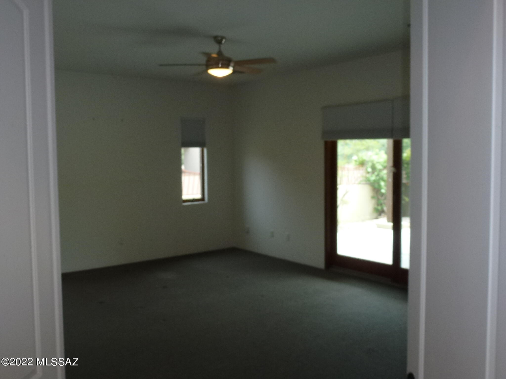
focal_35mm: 30
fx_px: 439
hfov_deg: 60.0
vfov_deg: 46.8
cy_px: 190
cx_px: 253
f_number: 3.5
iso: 200
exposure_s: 1/60
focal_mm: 5.4
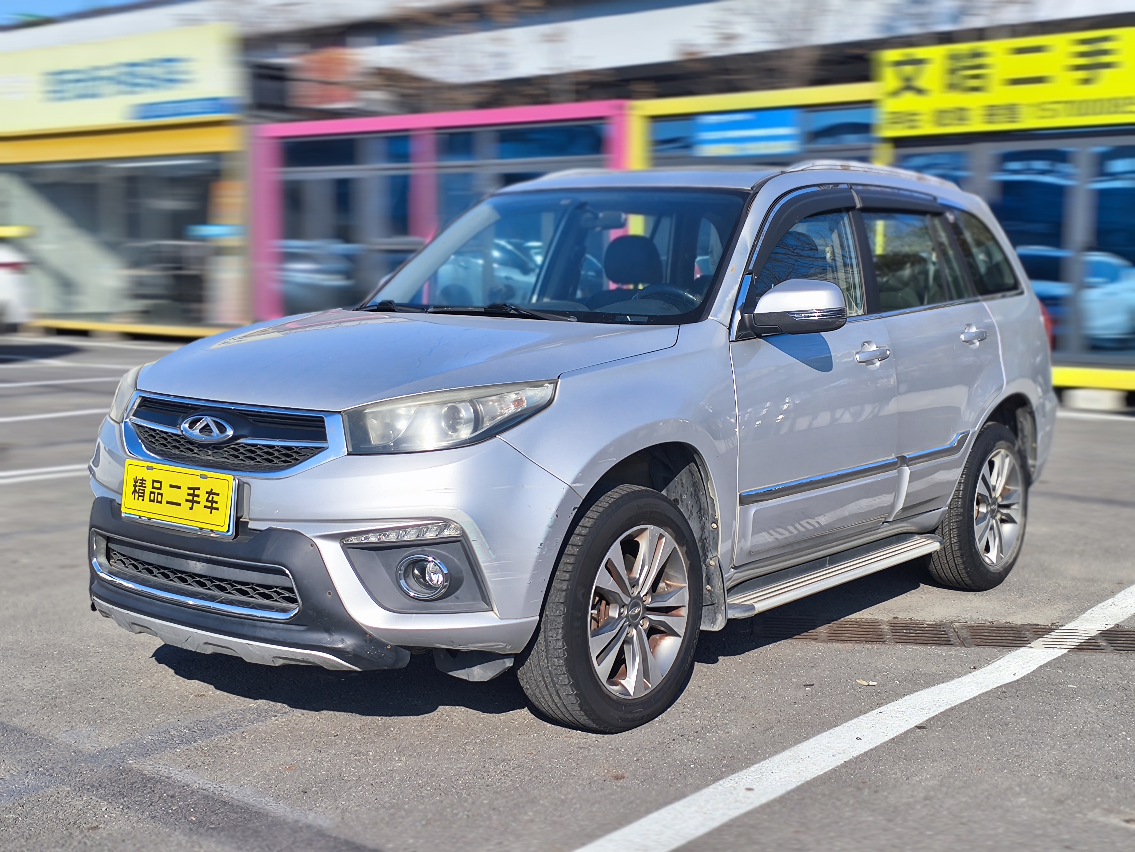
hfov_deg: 44.8
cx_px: 568
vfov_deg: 34.3
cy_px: 426
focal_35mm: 42
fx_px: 1377
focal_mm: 5.84
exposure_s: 1/3648
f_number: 1.6
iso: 80
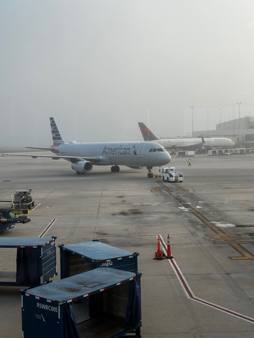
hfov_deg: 30.3
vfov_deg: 39.7
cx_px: 127
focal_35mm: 48
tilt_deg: -3.2
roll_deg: +1.4
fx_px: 470
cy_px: 169
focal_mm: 6.86
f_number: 1.78
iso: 64
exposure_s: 1/1171
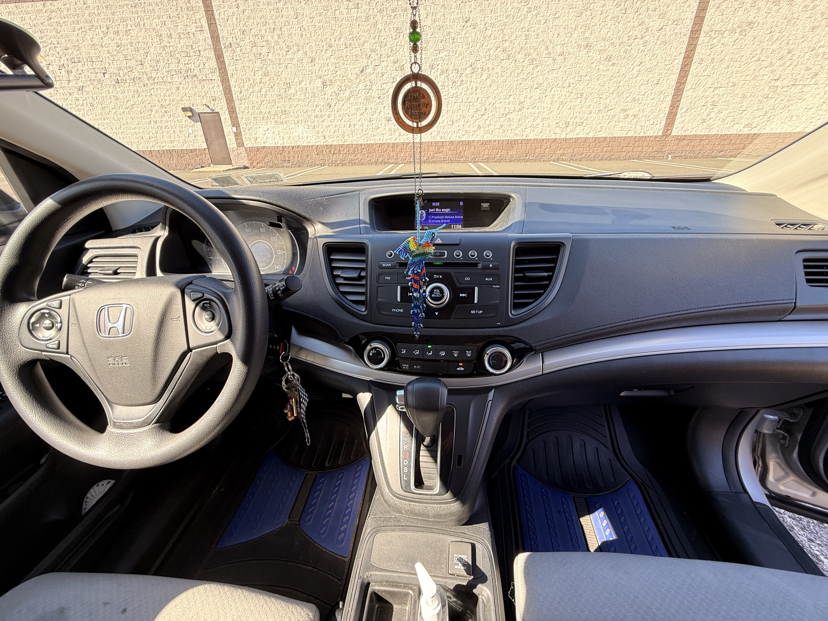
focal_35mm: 14
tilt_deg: -26.5
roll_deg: +1.5
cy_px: 310
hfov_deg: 102.1
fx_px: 335
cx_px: 414
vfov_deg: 85.7
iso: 64
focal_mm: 2.22
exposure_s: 1/106
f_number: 2.2
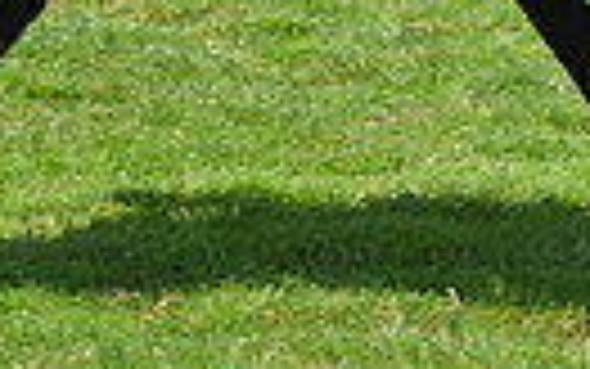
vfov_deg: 4.1
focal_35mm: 316
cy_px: -457
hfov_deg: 6.6
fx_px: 5083
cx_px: -230
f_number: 5.6
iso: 400
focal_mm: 70
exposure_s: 1/1600
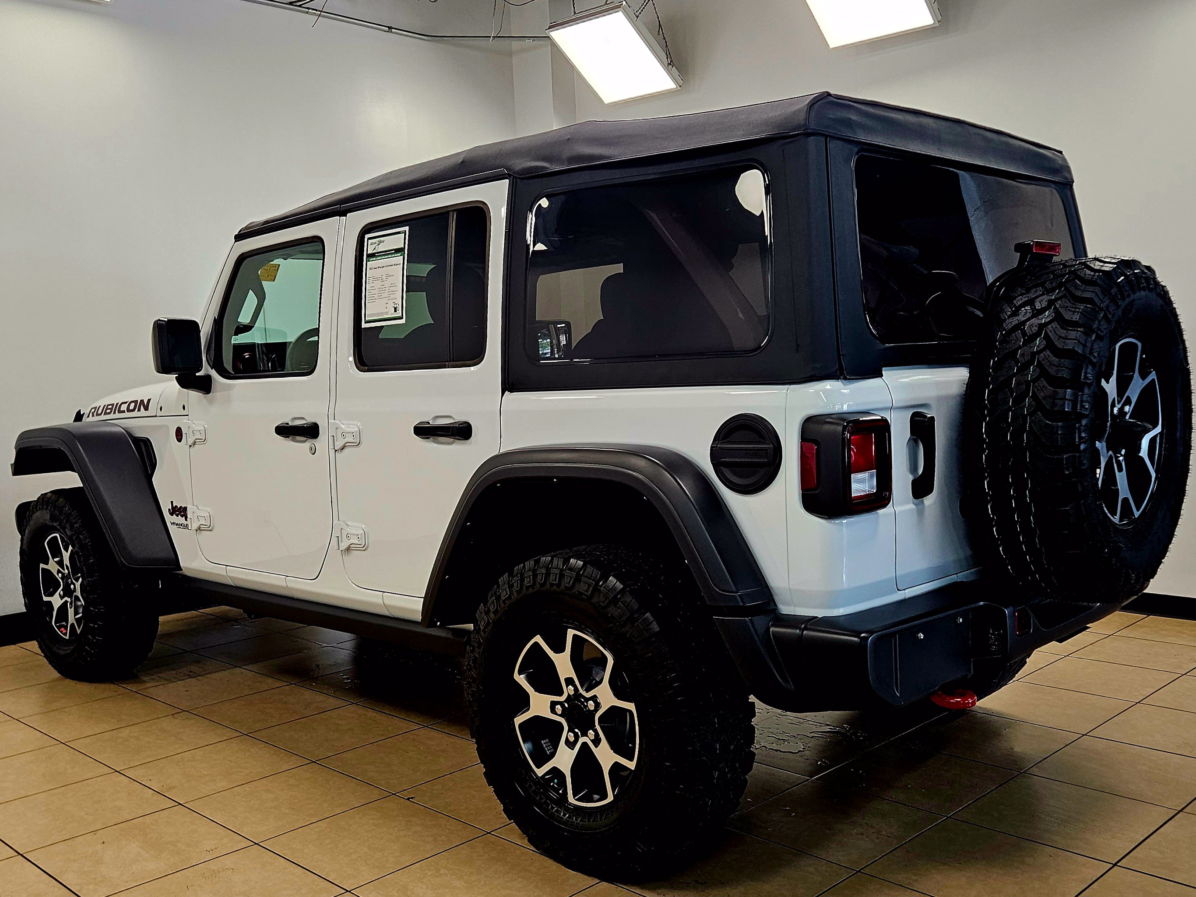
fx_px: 795
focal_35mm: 23
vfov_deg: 58.9
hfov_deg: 73.9
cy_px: 448
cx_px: 598
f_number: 1.8
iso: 160
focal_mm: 5.4
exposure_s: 1/120
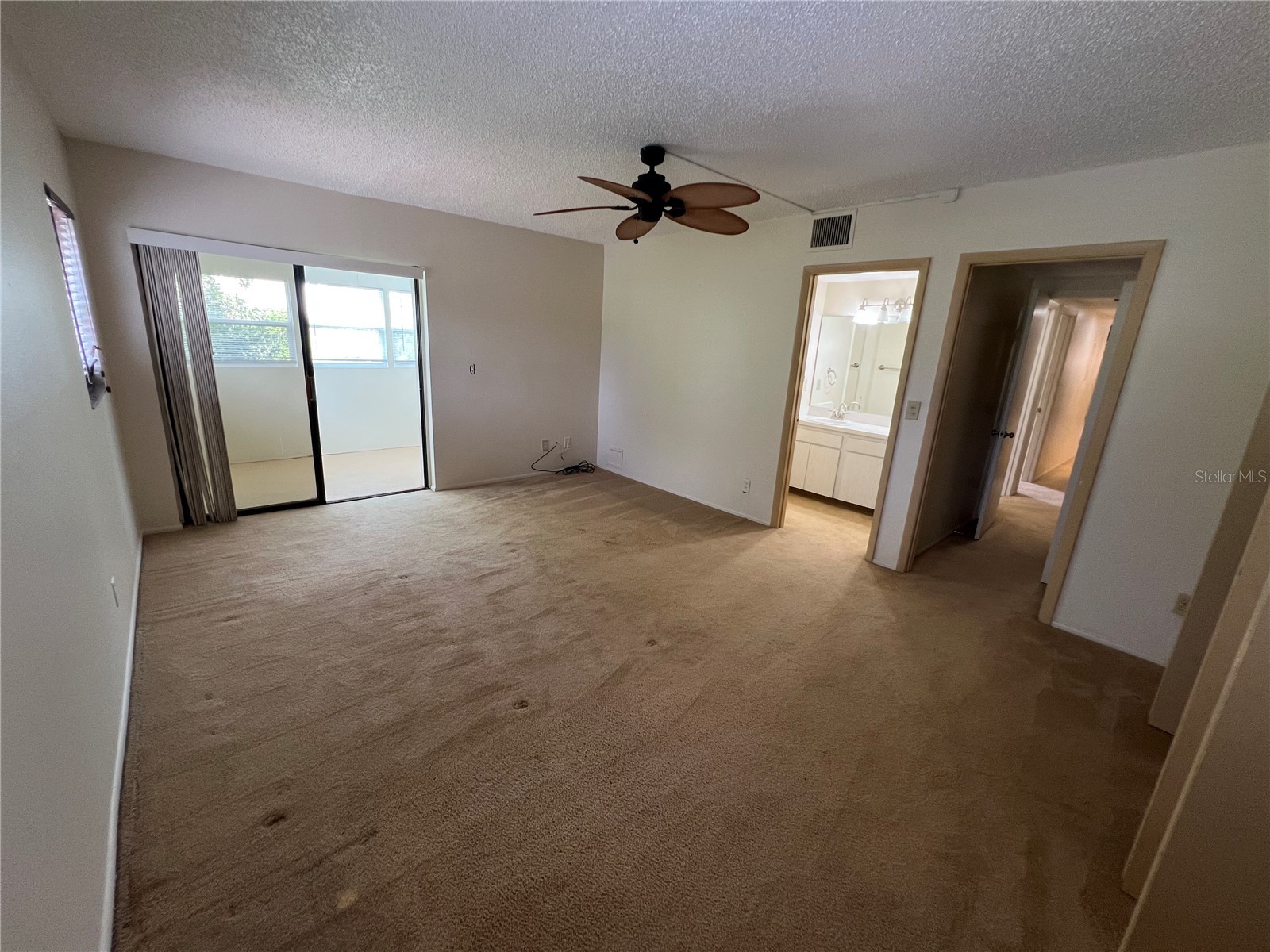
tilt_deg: -15.7
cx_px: 635
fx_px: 477
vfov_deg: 89.9
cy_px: 476
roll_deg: -3.0
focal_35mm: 13
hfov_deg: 106.2
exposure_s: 1/60
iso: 160
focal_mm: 1.57
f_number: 1.8
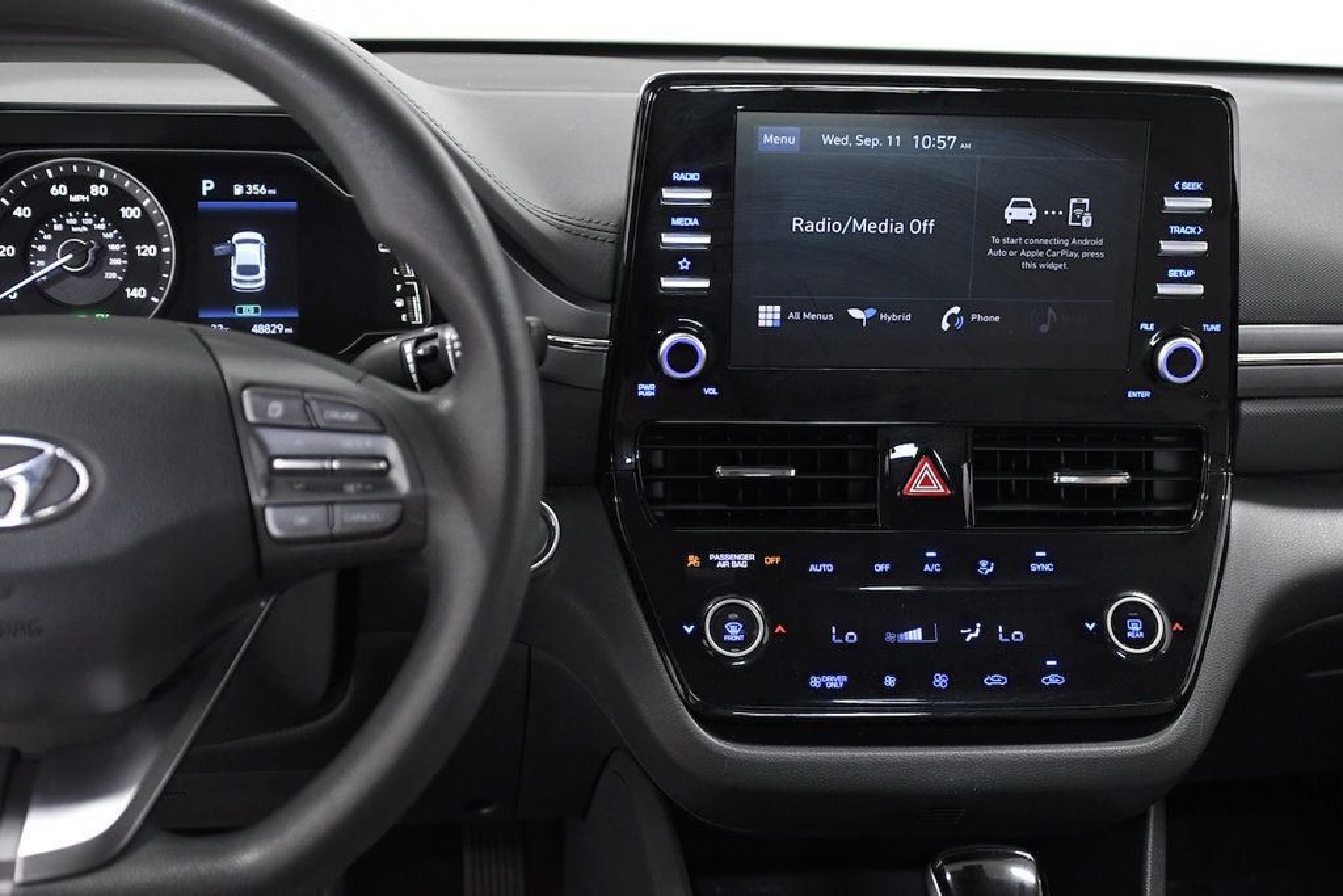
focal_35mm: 46
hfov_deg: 42.7
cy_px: 448
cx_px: 672
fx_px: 1716
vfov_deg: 29.3
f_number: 3.5
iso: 2500
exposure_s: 1/400
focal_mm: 31
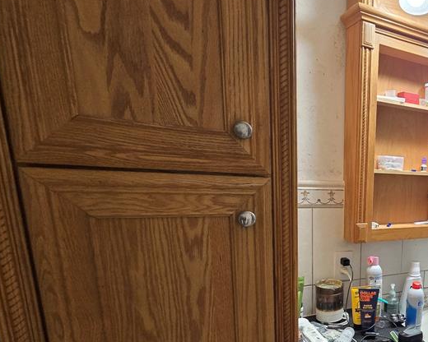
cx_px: 414
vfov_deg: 54.5
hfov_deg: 55.1
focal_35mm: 25
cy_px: 251
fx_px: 317
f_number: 2.2
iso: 125
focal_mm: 2.2
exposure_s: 1/60
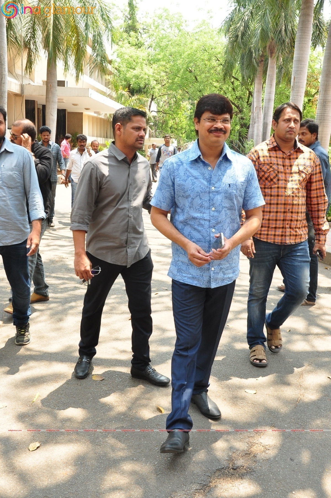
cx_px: 166
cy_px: 249
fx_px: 498
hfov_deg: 36.8
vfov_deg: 53.2
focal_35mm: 36
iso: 500
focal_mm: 24
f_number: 9
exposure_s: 1/125
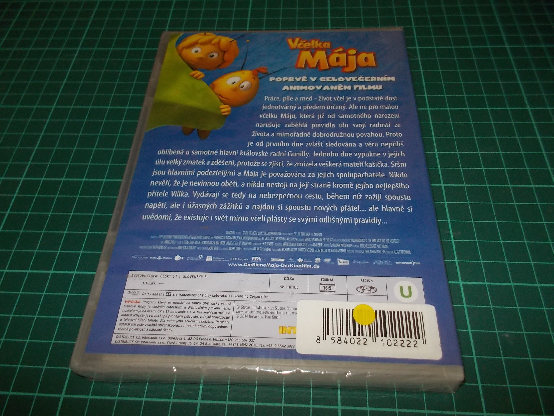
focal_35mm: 29
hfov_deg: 61.7
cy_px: 208
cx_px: 277
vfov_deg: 48.2
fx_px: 464
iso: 200
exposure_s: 1/30
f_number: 3.3
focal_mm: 4.1
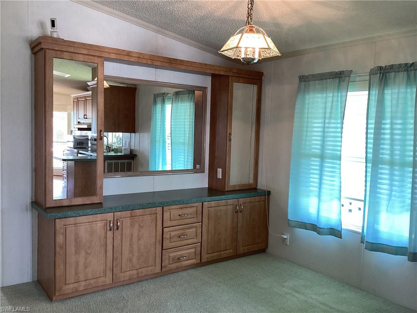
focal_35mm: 31
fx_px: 373
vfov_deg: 45.4
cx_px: 208
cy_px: 156
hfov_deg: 58.4
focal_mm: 3.3
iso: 100
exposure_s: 1/60
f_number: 2.4
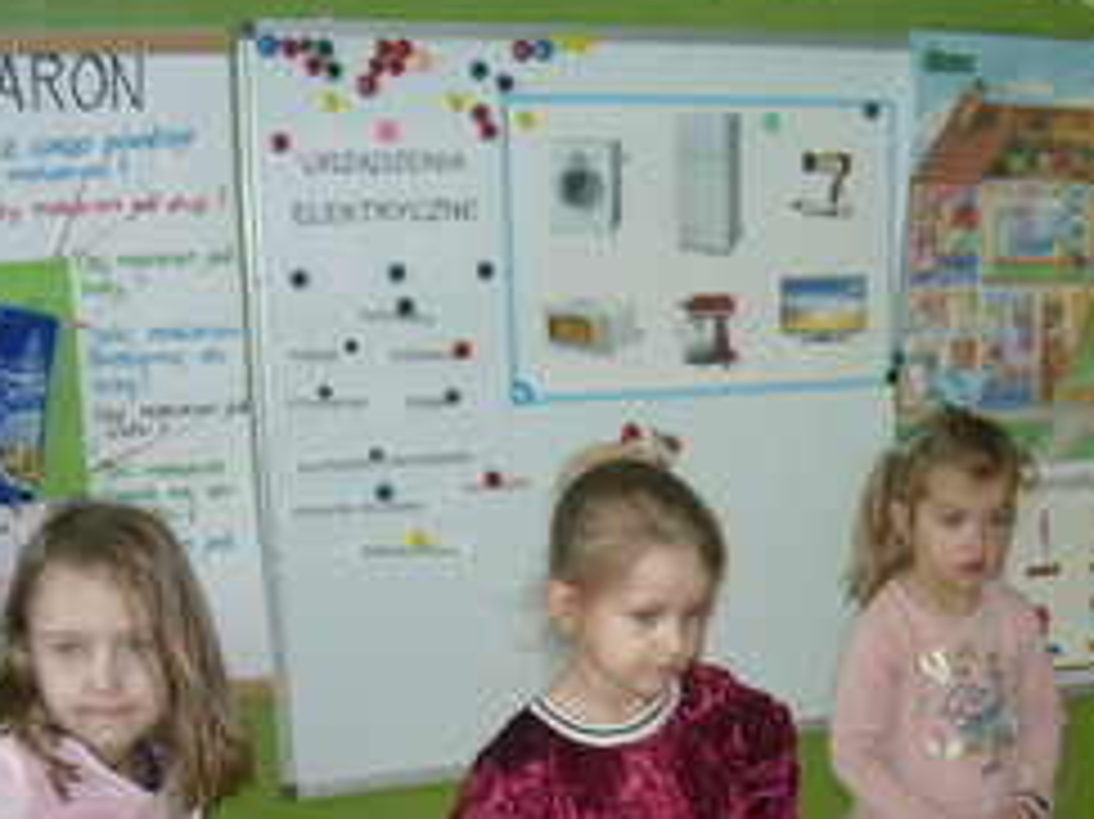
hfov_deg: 32.7
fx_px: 1832
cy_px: 688
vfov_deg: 24.7
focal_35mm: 58
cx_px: 790
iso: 125
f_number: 2.8
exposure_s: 1/30
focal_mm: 5.5
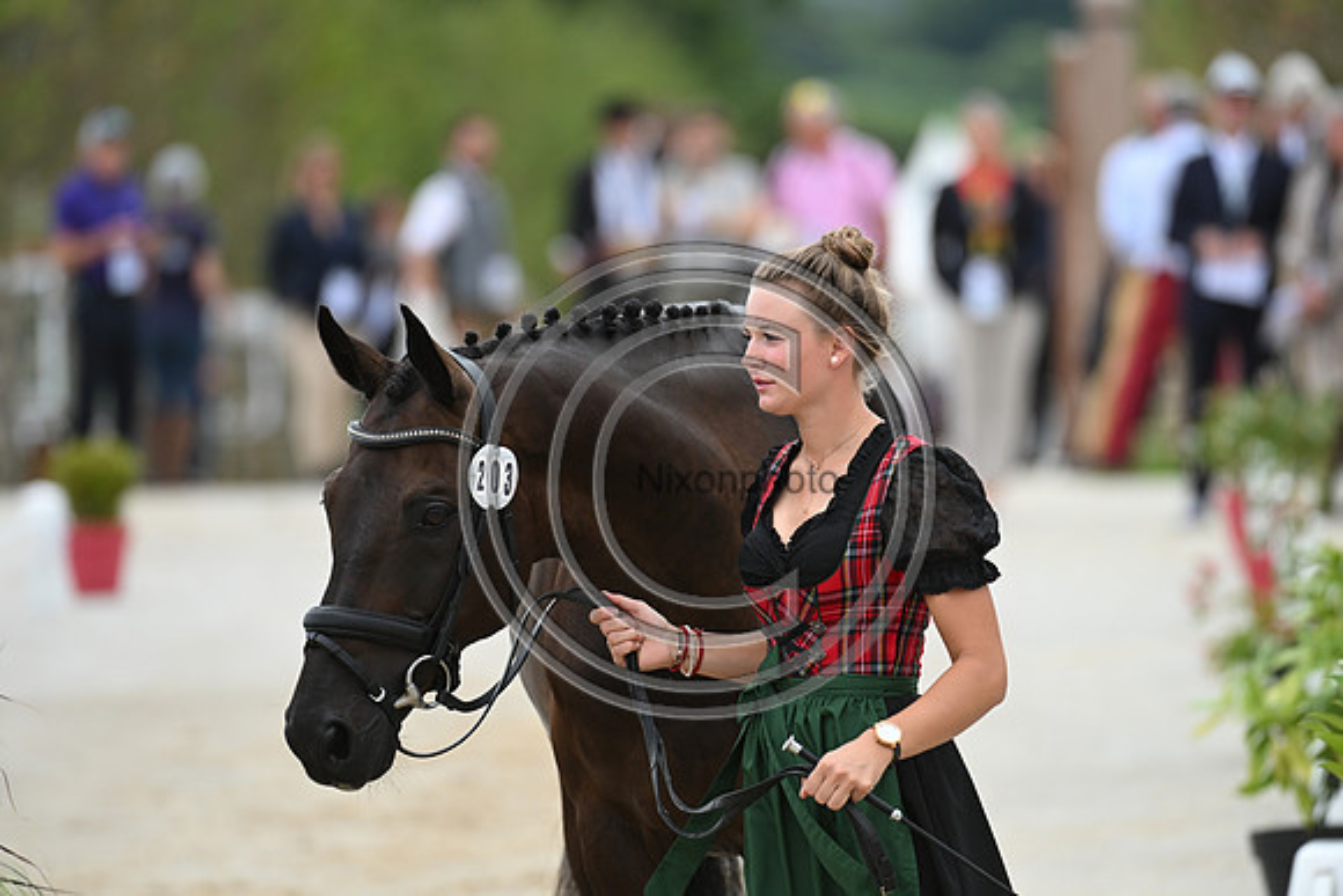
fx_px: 14925
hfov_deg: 5.2
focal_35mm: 400
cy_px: 448
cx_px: 672
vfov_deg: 3.4
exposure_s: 1/1600
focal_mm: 400
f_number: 5.6
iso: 640
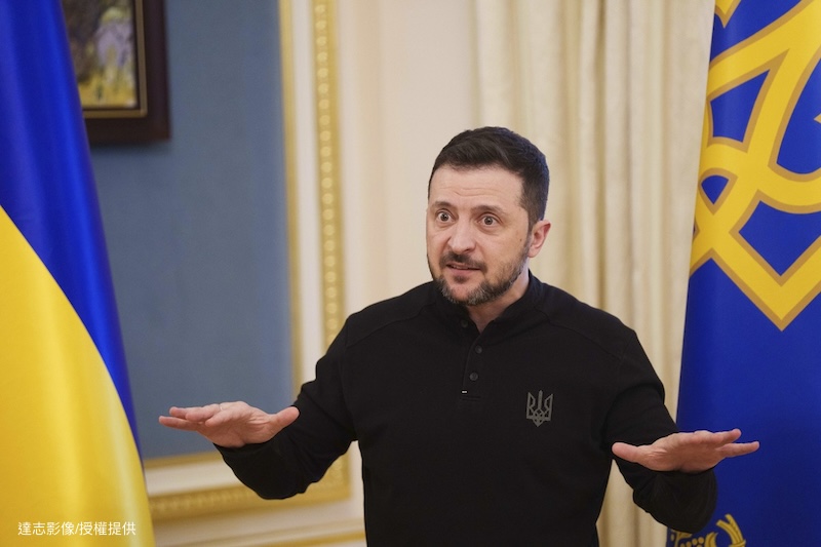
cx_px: 410
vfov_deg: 8.1
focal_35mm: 170
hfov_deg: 12.1
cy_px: 274
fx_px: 3876
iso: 3200
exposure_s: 1/320
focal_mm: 170
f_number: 2.8
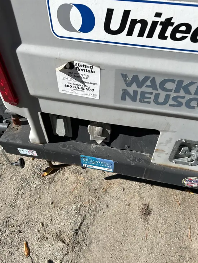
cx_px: 99
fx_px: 198
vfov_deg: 67.3
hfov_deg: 53.1
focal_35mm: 26
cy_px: 132
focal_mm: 5.7
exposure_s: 1/3831
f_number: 1.5
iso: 50
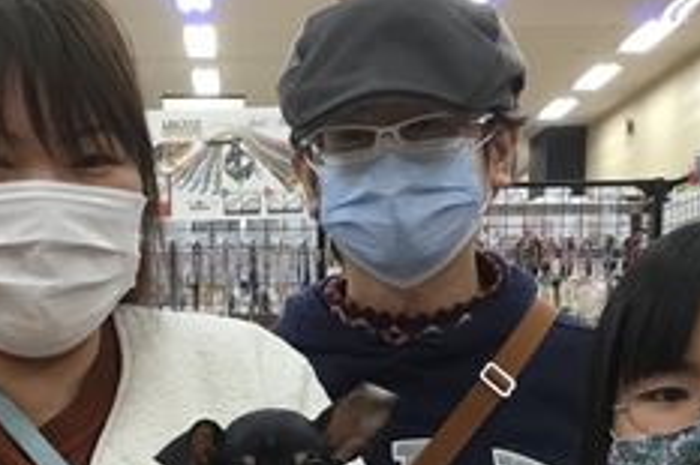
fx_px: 1613
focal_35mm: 83
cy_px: 573
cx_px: 219
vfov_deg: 15.7
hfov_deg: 24.3
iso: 64
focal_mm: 3.3
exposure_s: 1/33
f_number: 2.4
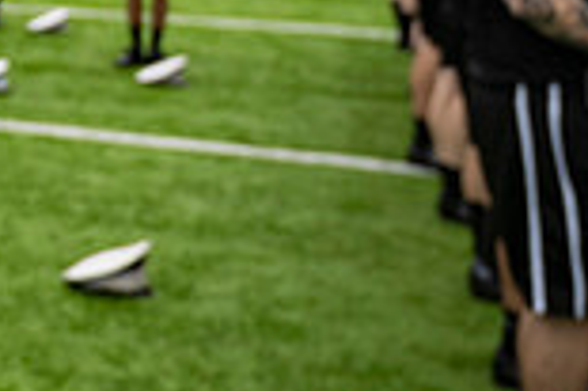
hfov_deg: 18.6
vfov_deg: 14.5
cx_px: -410
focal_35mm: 90
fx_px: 1468
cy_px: -123
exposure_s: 1/200
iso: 320
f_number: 4
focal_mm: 24
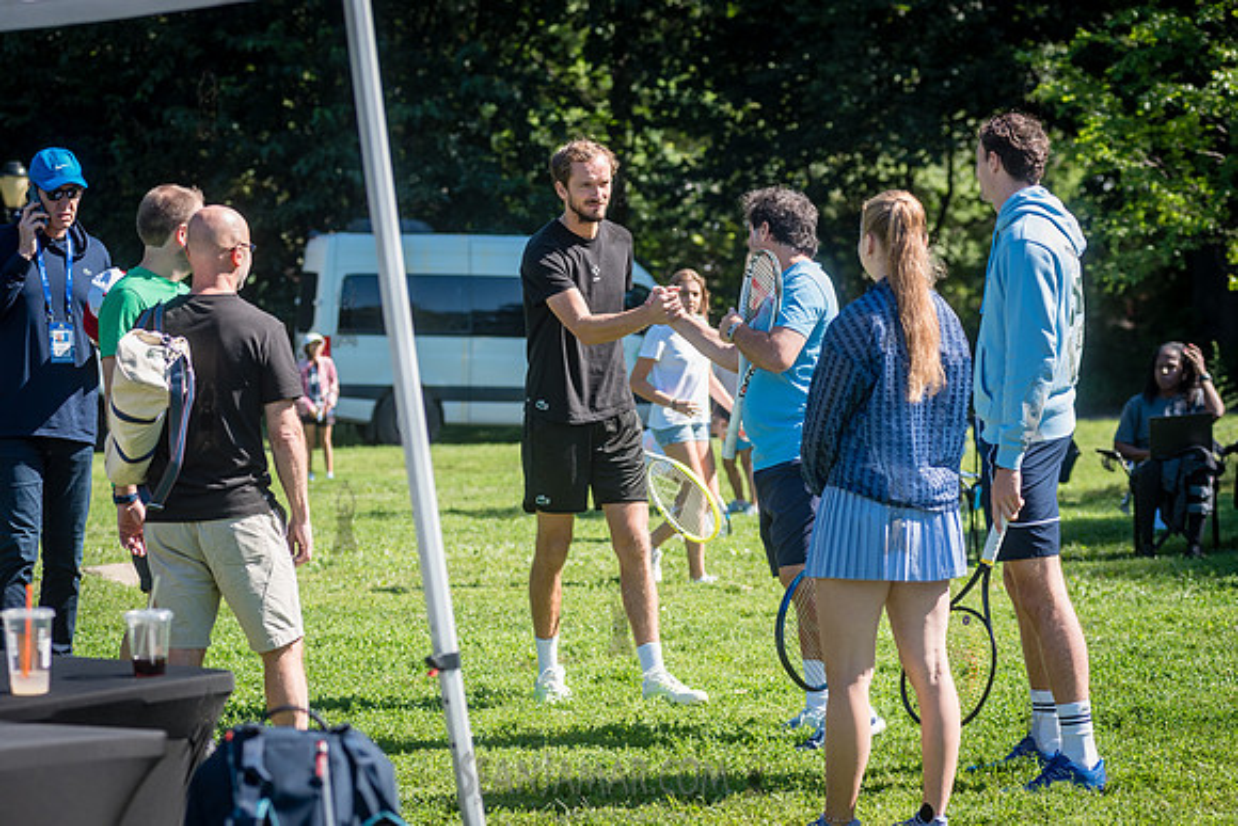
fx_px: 3925
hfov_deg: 17.9
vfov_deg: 12.0
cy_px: 355
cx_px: 592
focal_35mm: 114
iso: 250
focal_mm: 100
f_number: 4
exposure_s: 1/1000
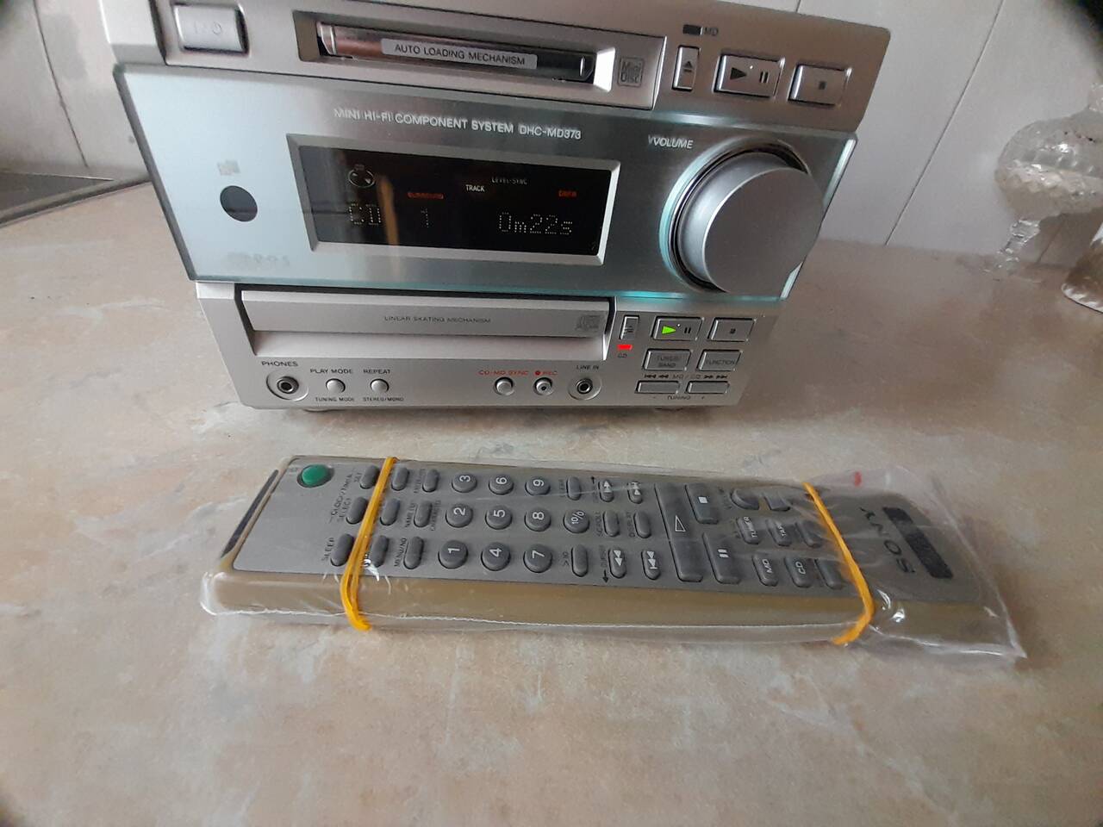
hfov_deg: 106.2
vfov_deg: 89.9
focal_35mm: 13
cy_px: 414
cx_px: 552
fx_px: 414
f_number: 2.2
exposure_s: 1/50
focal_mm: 1.13
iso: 250
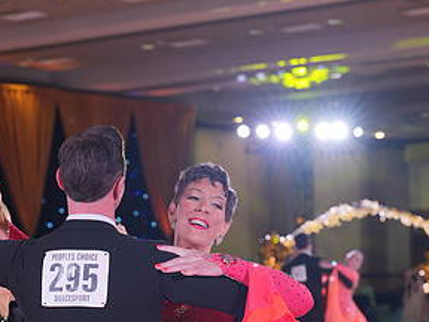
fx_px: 1537
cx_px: 211
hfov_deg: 15.9
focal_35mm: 124
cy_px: 380
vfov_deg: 11.7
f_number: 3.5
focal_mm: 64
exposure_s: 1/400
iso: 1250
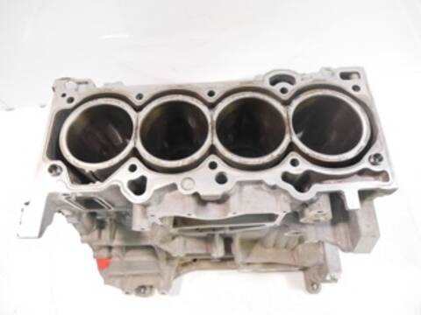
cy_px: 158
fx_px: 292
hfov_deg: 71.6
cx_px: 210
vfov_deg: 56.8
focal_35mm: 24
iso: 1000
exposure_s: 1/60
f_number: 3.5
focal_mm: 12
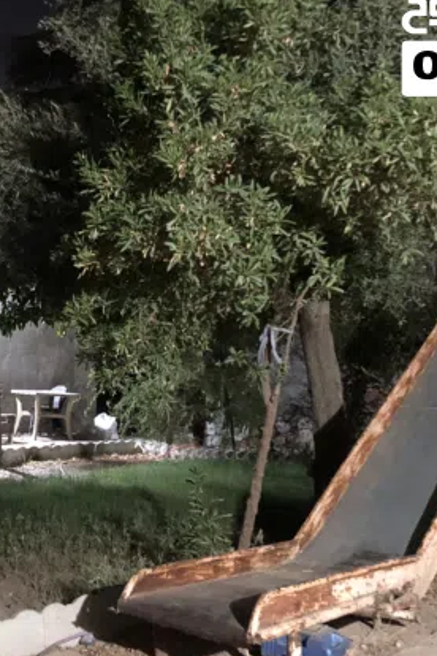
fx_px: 819
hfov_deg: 29.7
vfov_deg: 43.6
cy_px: 325
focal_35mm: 45
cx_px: 163
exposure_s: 1/4
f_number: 1.8
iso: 320
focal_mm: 3.99
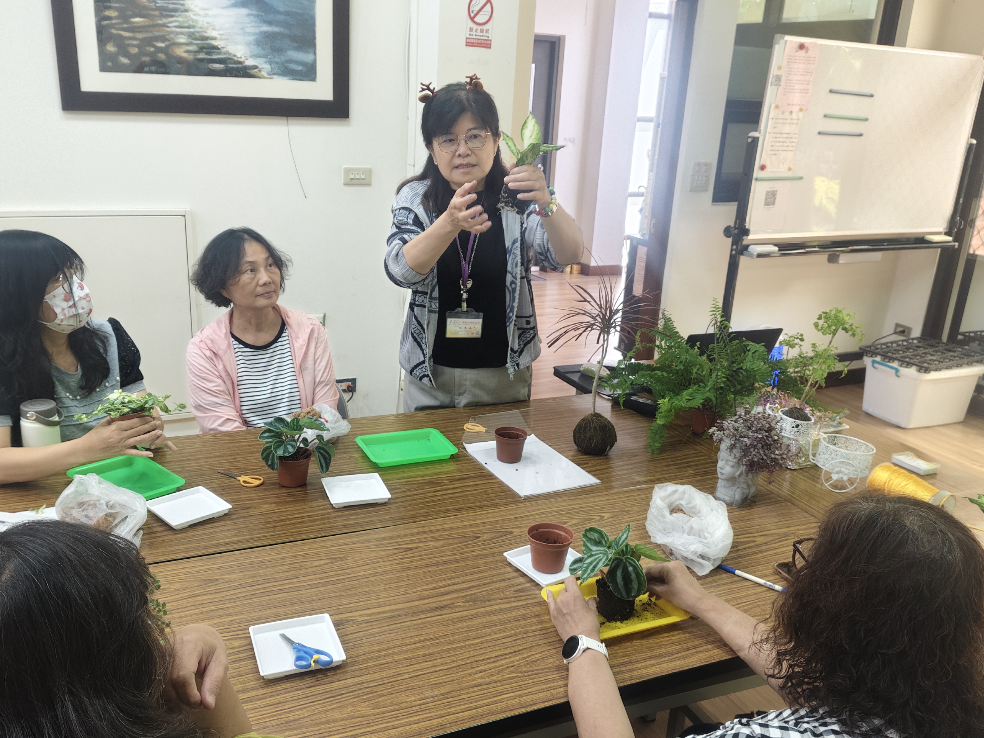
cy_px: 399
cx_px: 465
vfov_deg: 45.4
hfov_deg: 58.3
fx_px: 881
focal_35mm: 31
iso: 938
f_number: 1.88
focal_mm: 5.56
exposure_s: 1/60
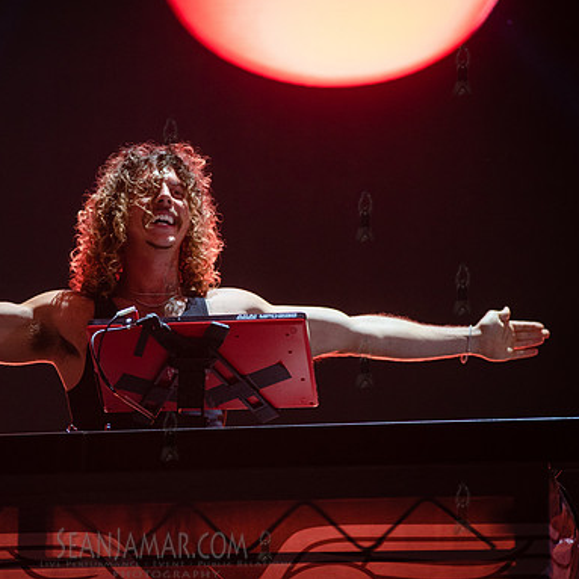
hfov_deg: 10.8
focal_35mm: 161
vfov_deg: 10.9
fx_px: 3047
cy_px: 288
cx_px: 169
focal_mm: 125
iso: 1600
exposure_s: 1/125
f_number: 3.5
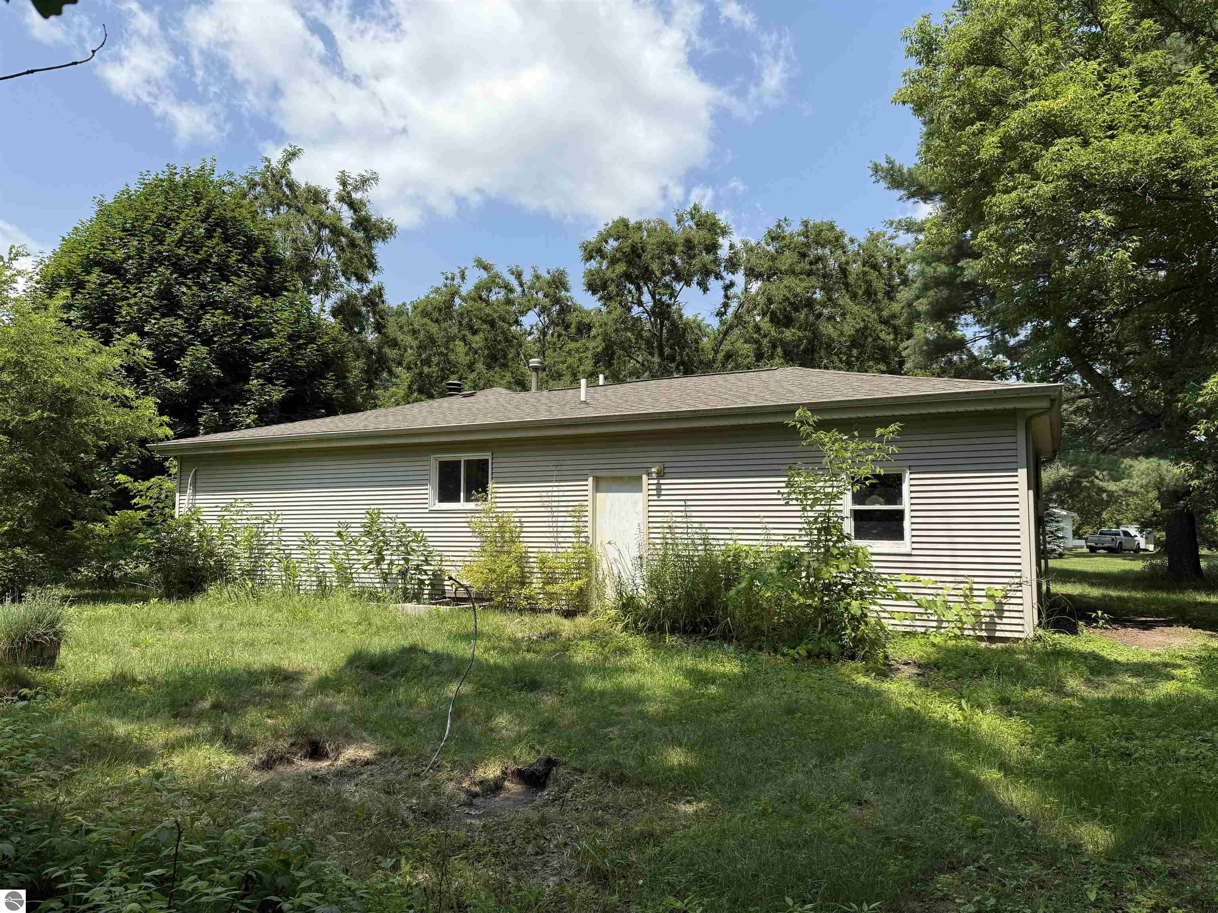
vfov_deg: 56.8
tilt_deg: +5.9
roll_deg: +0.0
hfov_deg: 71.6
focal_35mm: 24
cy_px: 456
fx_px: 844
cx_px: 609
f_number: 1.78
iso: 80
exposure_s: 1/3584
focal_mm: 6.76
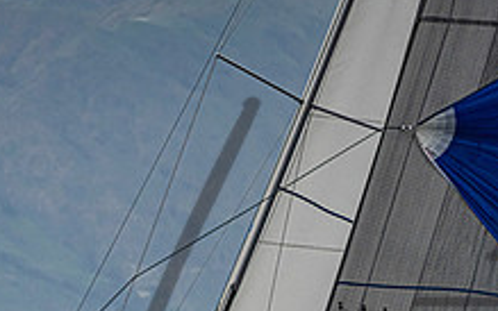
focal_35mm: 1243
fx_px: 16874
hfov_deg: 1.7
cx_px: 194
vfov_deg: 1.1
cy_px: 374
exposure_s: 1/3200
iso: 400
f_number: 8
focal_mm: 400
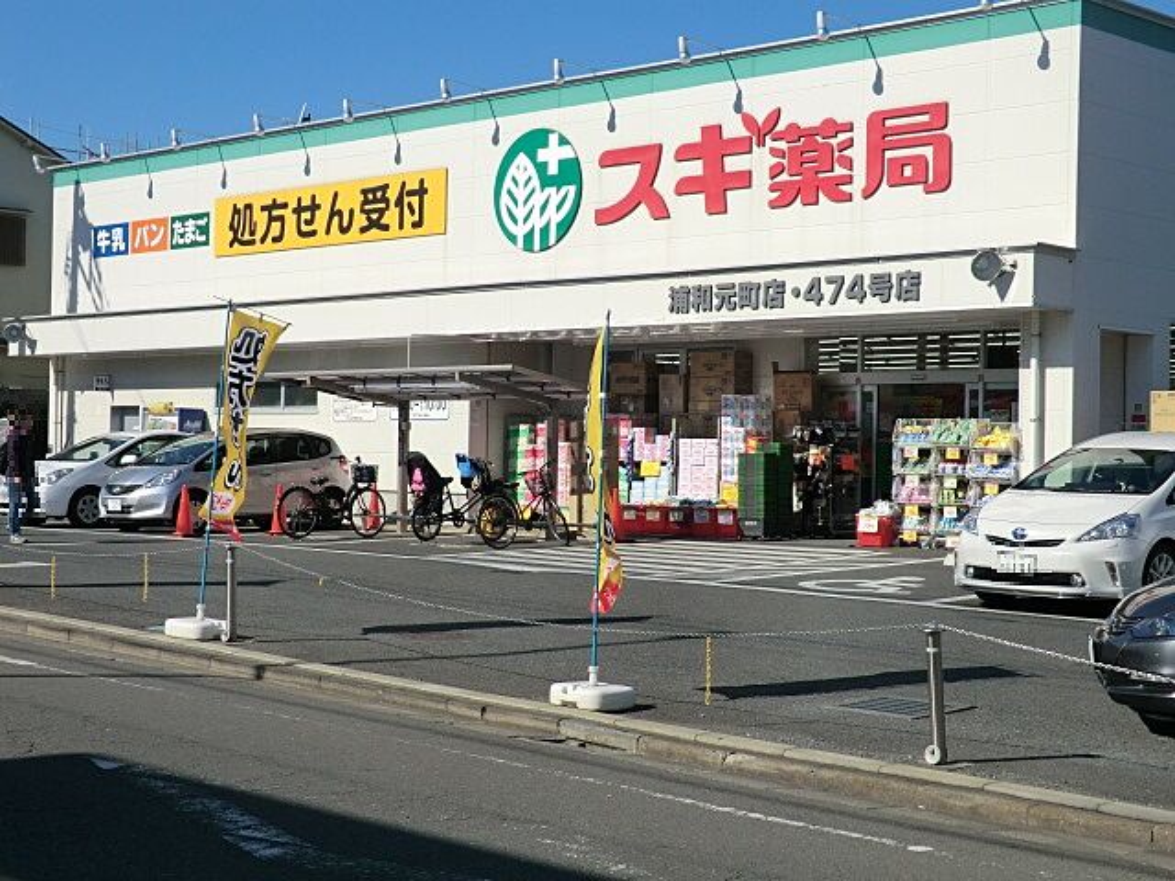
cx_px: 588
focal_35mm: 55
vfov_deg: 26.6
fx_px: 1867
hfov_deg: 34.9
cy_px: 440
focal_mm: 9.8
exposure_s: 1/200
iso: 80
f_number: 9.7
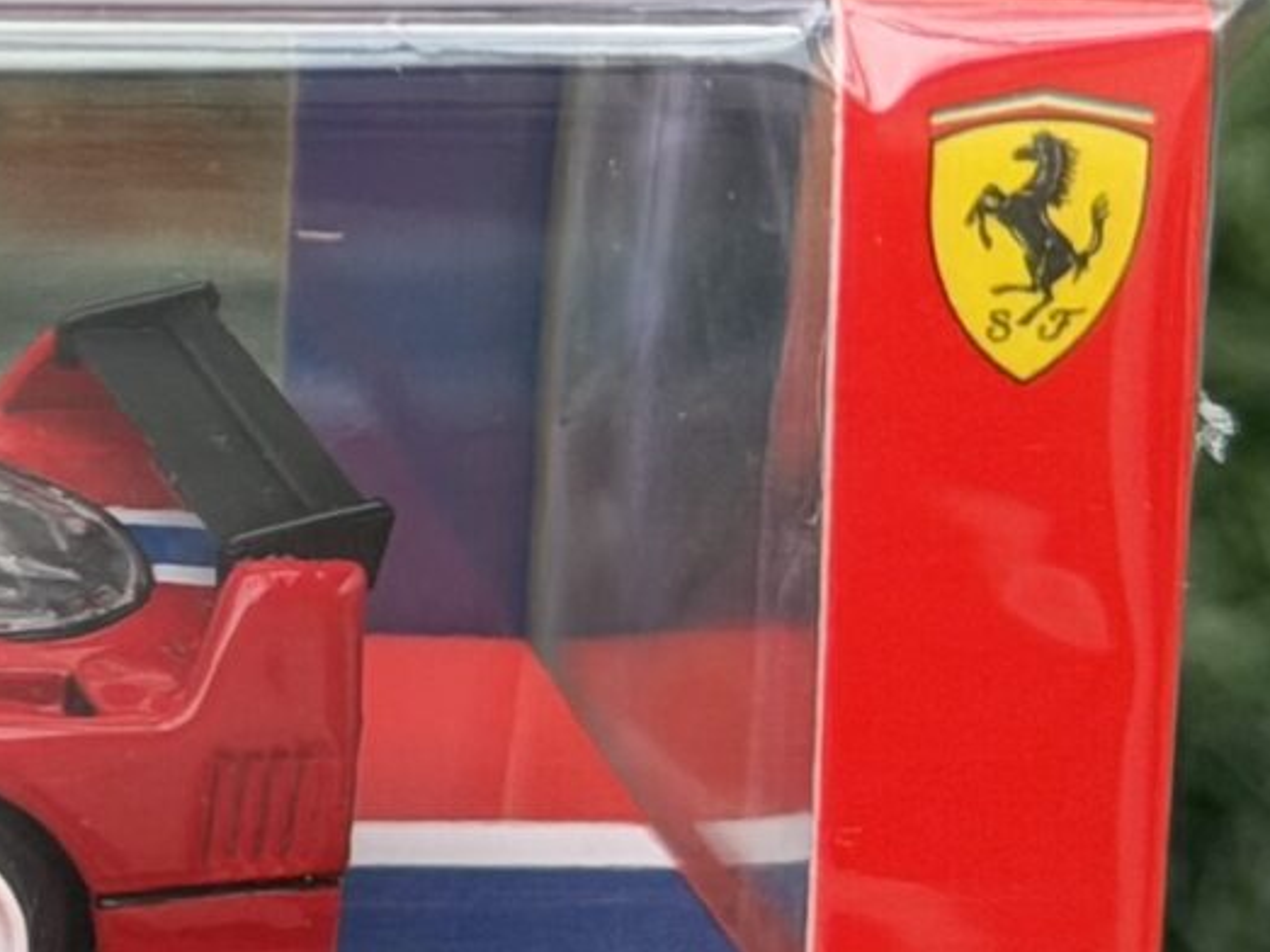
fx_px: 8620
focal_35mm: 235
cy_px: 335
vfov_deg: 6.3
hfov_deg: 8.0
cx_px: -1255
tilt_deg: -48.5
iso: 100
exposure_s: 1/121
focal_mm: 6.76
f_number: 1.78
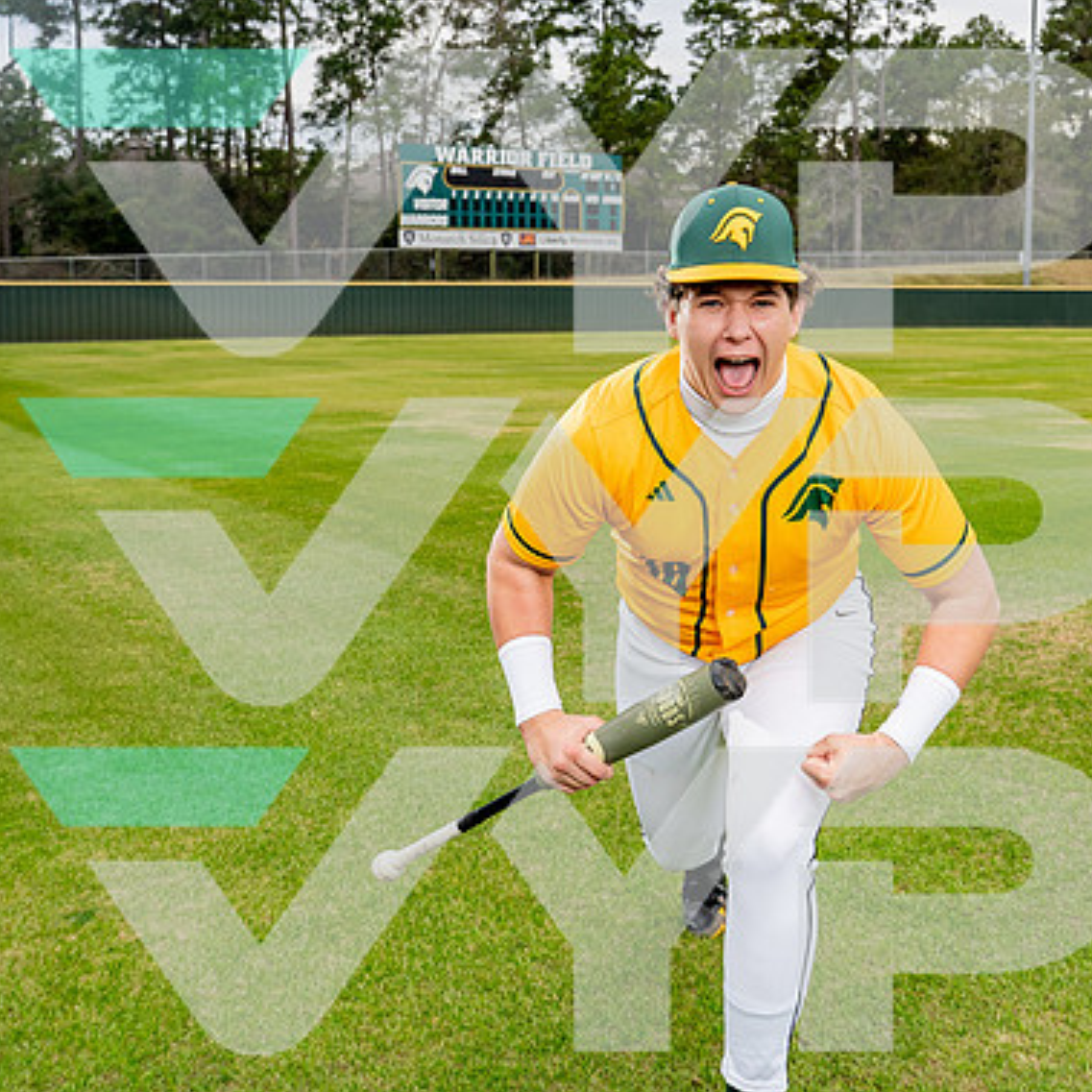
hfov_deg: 39.0
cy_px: 484
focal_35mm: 43
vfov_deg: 39.1
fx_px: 1535
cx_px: 652
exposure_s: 1/250
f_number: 5.6
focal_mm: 29
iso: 400
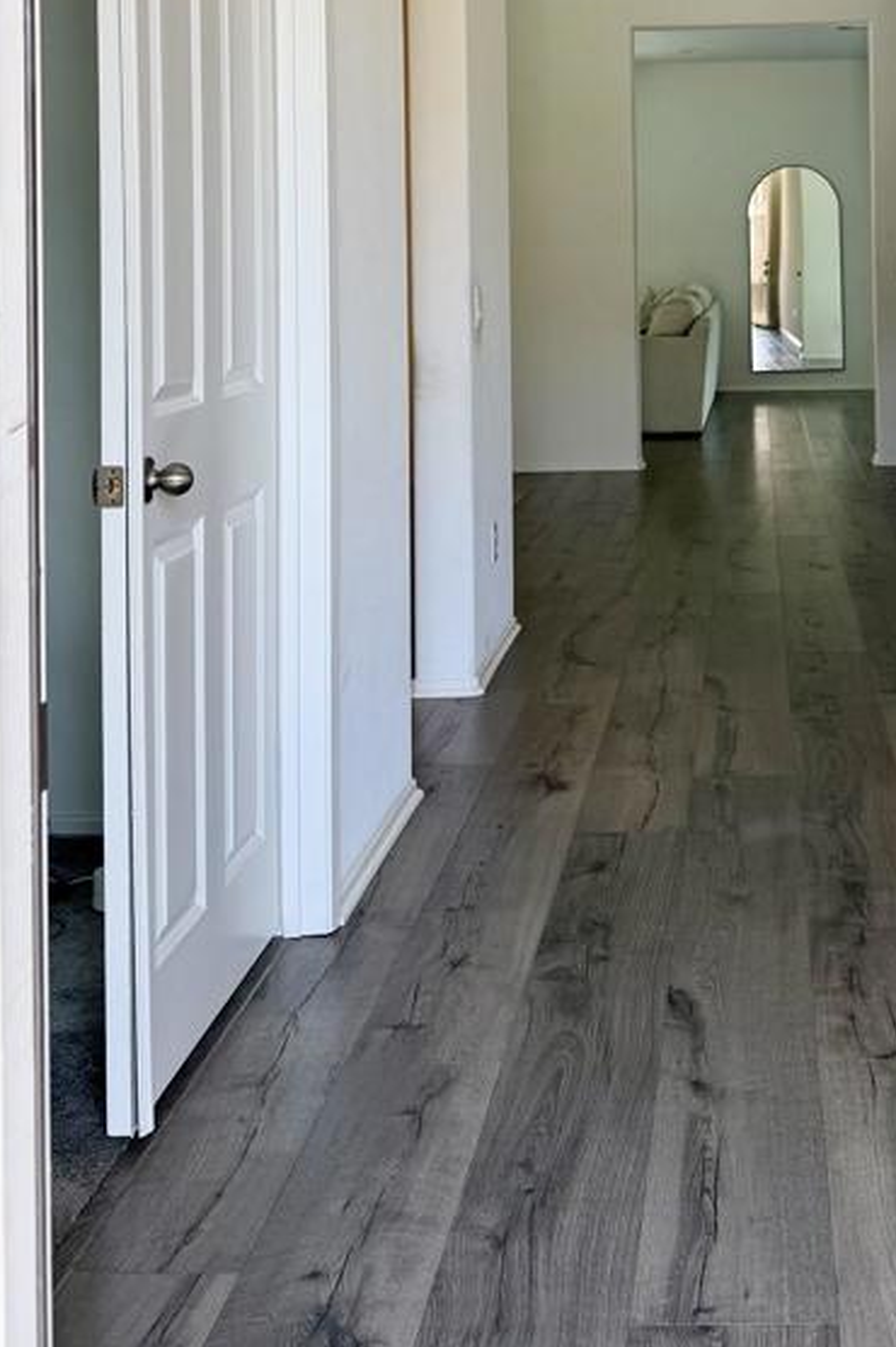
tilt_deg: +0.8
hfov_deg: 28.5
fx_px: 1719
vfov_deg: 40.4
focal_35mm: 46
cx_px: 731
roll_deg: +0.1
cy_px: 208
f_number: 1.78
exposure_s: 1/202
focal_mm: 6.76
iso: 64
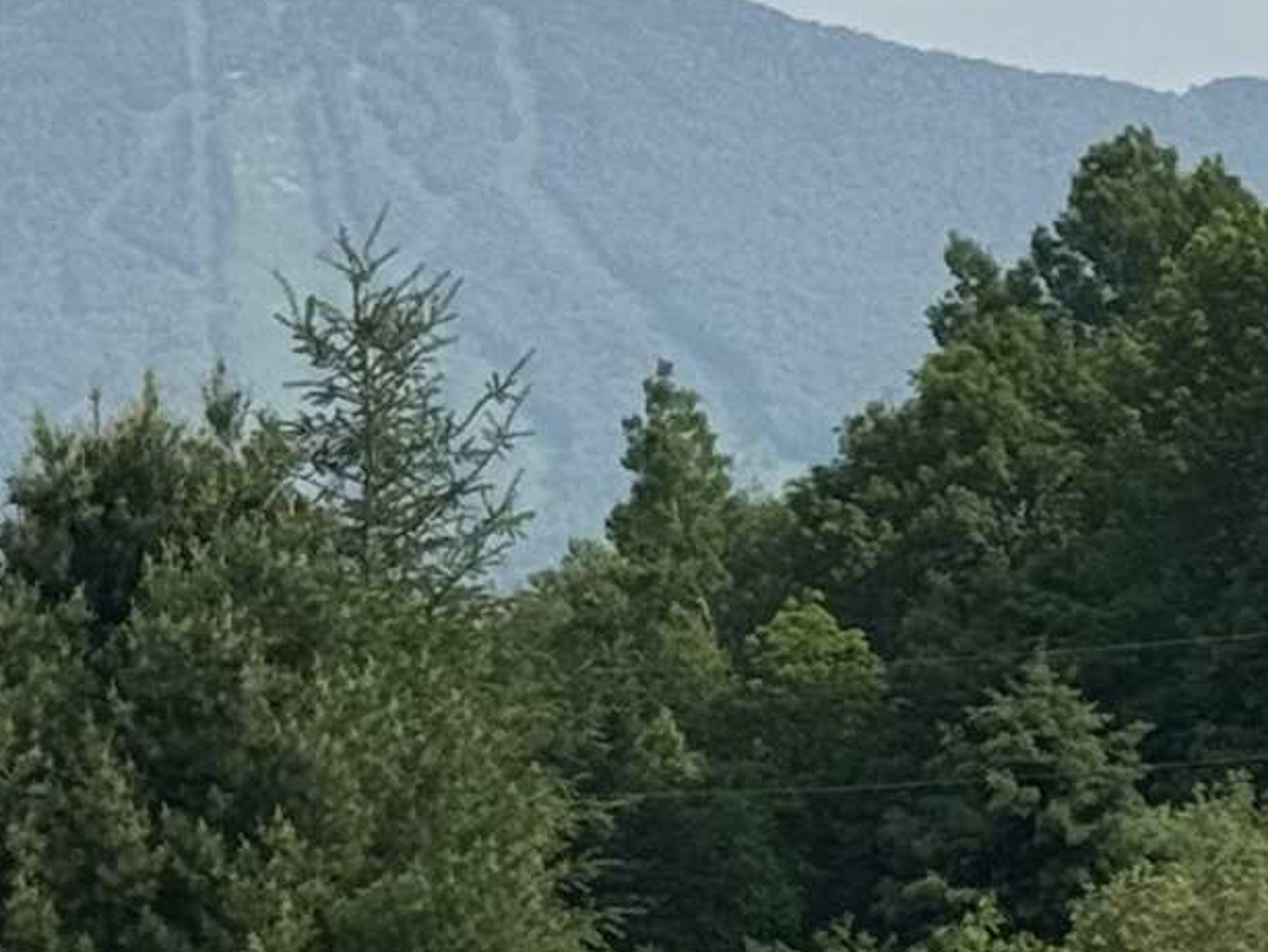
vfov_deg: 6.2
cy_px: 584
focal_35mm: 240
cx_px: -1254
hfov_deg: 7.9
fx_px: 8795
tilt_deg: +0.8
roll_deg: +1.4
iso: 64
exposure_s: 1/6410
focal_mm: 6.76
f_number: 1.78
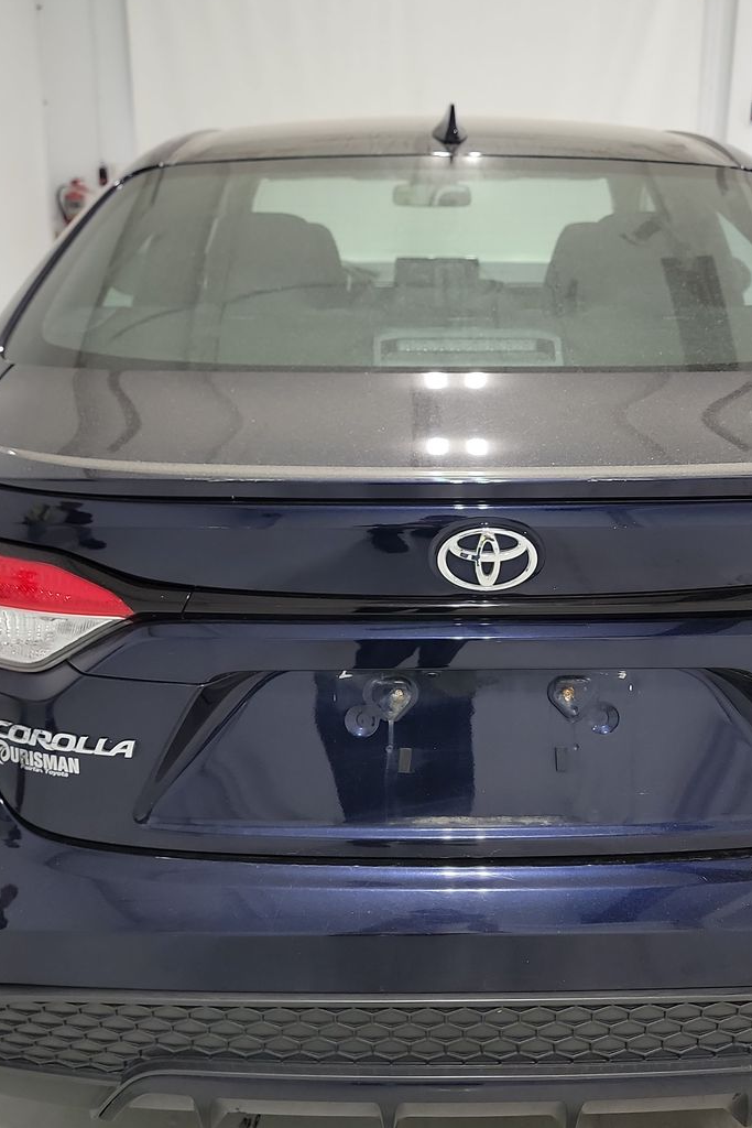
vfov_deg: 49.5
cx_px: 450
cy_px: 540
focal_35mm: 39
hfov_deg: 34.1
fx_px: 1221
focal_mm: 6.7
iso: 258
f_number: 1.8
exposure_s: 1/59
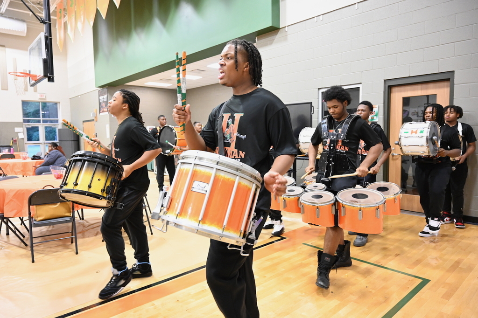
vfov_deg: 53.1
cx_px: 239
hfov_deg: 73.8
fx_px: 319
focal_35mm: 24
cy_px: 159
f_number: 4
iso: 8000
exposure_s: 1/250
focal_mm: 24
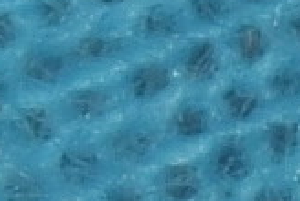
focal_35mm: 1226
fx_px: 10235
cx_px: -523
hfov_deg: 1.7
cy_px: 499
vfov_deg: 1.1
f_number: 8
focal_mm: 140
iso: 100
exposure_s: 1/60
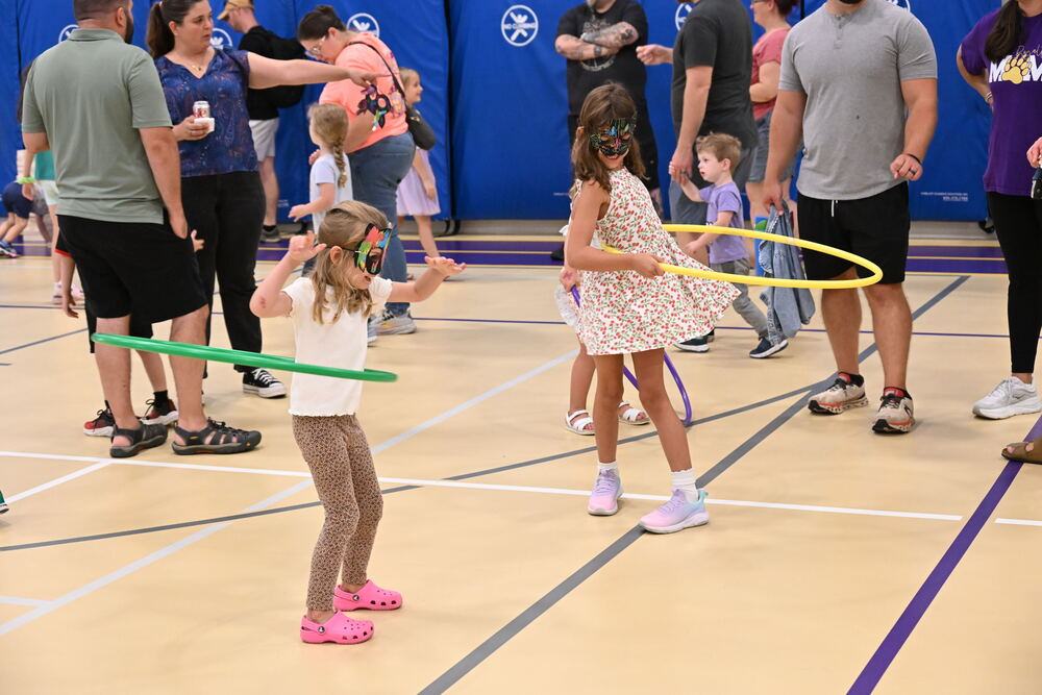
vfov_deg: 21.6
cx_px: 521
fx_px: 1824
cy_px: 348
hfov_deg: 31.9
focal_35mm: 63
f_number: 6
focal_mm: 63
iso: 7200
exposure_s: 1/250
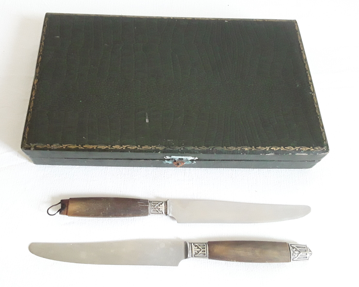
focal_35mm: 29
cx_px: 163
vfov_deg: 50.0
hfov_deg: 60.3
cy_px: 142
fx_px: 308
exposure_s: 1/100
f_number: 1.9
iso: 400
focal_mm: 2.91
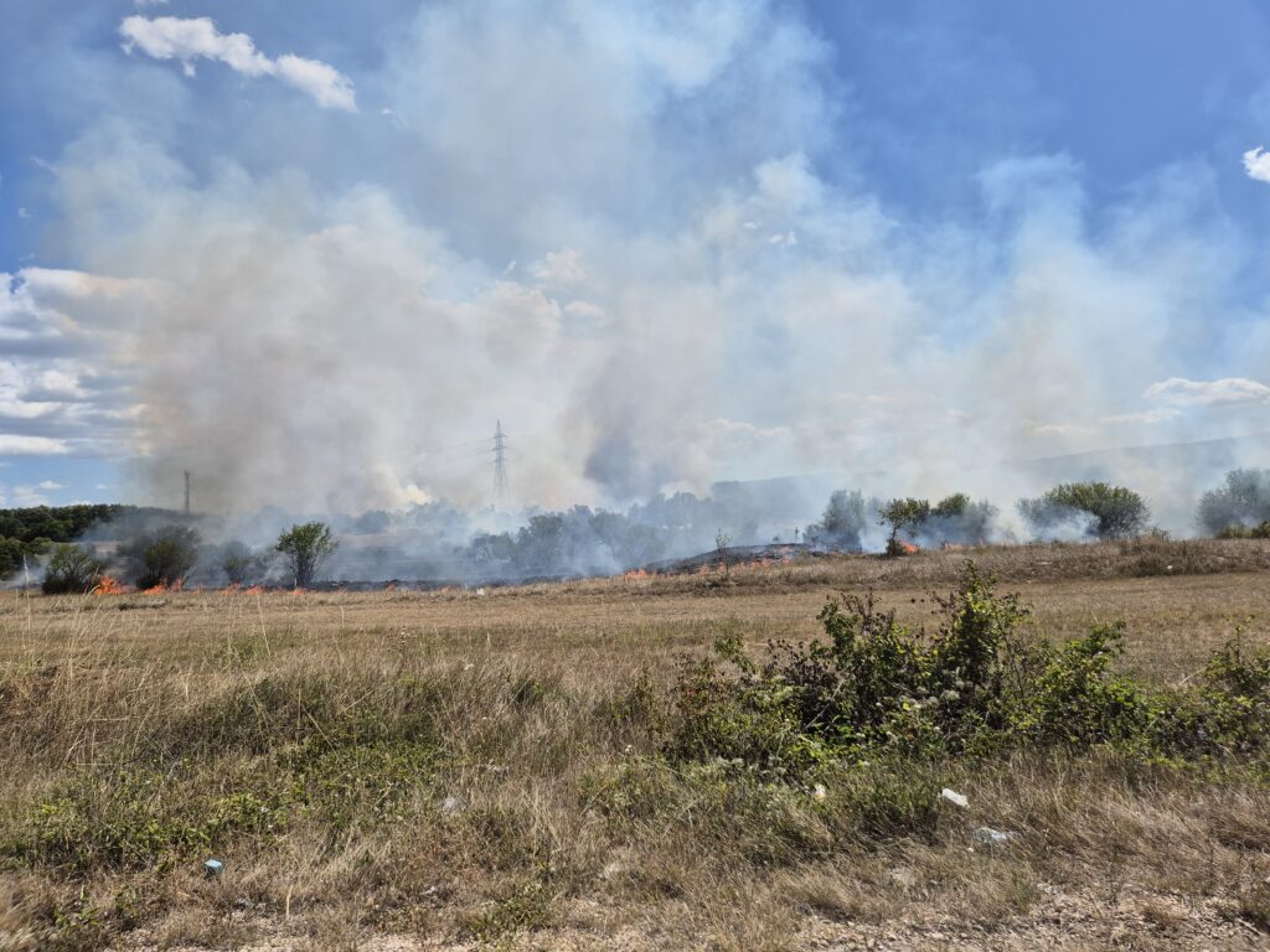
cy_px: 476
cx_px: 635
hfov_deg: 73.9
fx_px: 844
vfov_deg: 58.9
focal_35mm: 23
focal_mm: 5.4
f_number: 1.8
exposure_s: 1/2976
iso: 25
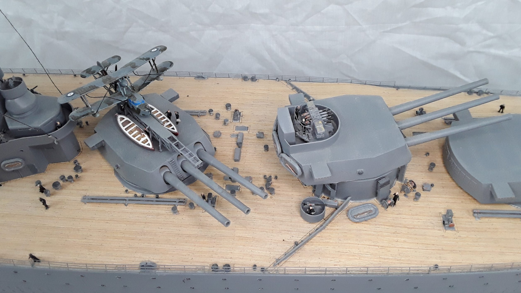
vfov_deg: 38.9
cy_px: 138
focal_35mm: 30
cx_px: 259
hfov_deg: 64.3
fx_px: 414
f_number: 1.9
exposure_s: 1/120
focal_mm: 2.91
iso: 64
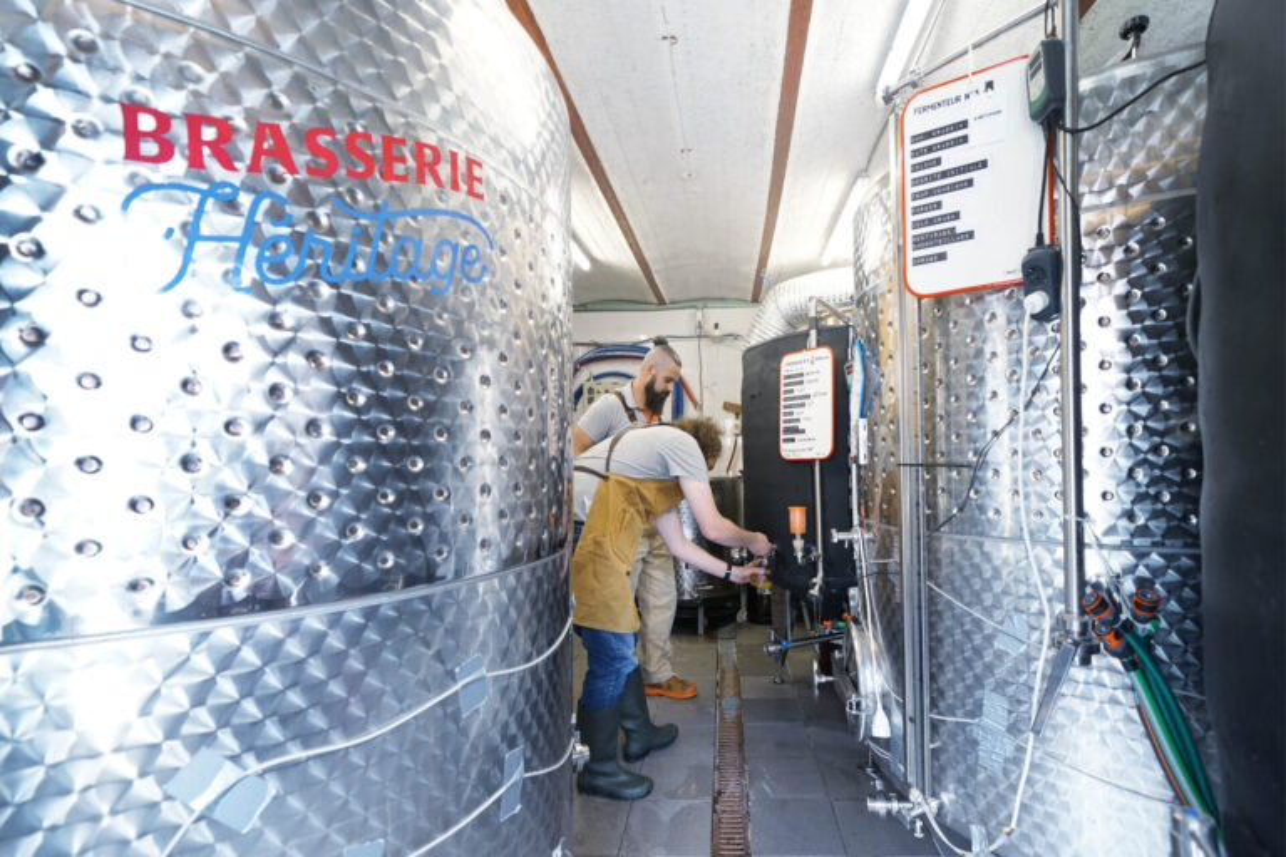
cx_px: 643
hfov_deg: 100.4
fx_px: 536
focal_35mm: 15
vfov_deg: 77.3
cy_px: 428
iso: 1600
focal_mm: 15
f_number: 4
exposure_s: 1/60
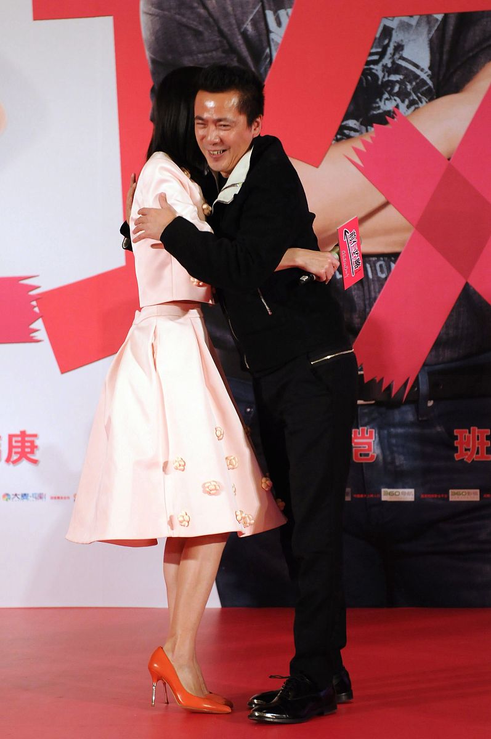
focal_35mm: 93
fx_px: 1907
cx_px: 246
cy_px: 370
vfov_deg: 21.9
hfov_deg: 14.7
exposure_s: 1/160
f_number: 3.2
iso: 1000
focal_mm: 62
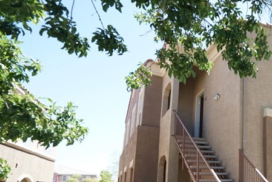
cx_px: 293
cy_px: 151
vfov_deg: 42.5
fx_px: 219
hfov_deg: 47.8
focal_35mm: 29
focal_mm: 12
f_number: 5
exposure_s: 1/250
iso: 200
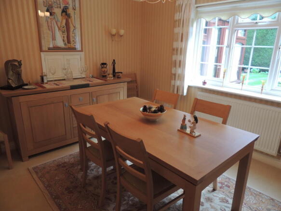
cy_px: 106
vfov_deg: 56.8
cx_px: 140
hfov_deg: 71.6
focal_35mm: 24
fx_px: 195
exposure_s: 1/30
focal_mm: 4.3
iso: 250
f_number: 3
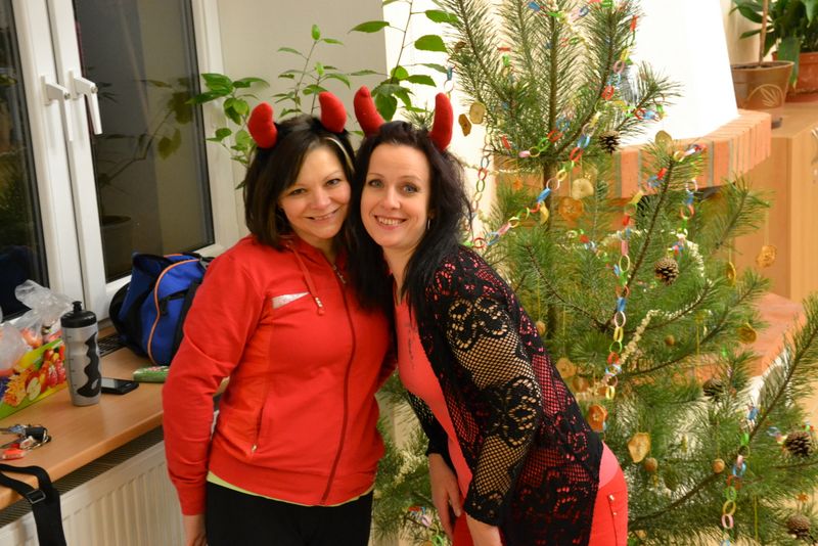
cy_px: 273
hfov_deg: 31.9
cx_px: 409
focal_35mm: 63
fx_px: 1432
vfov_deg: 21.6
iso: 2500
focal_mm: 42
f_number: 4.8
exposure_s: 1/15
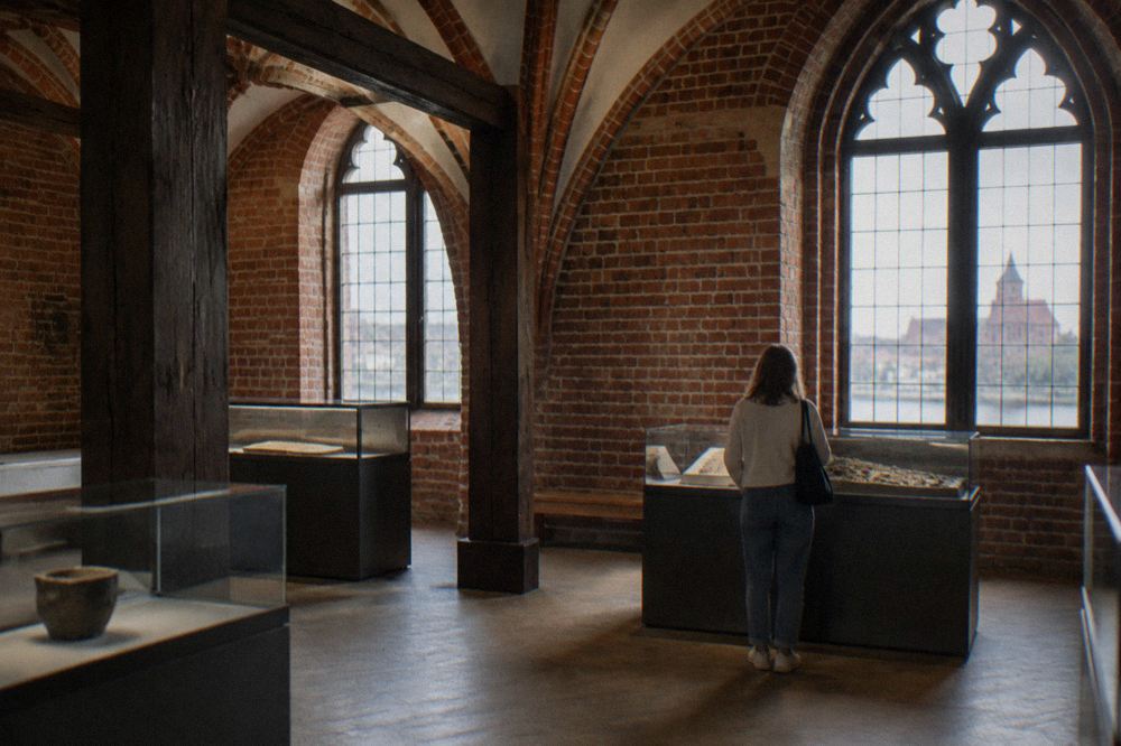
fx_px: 1525
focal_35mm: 49
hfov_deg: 40.4
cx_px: 560
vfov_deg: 27.5
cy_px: 373
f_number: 5.6
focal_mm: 49
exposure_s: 1/500
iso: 400
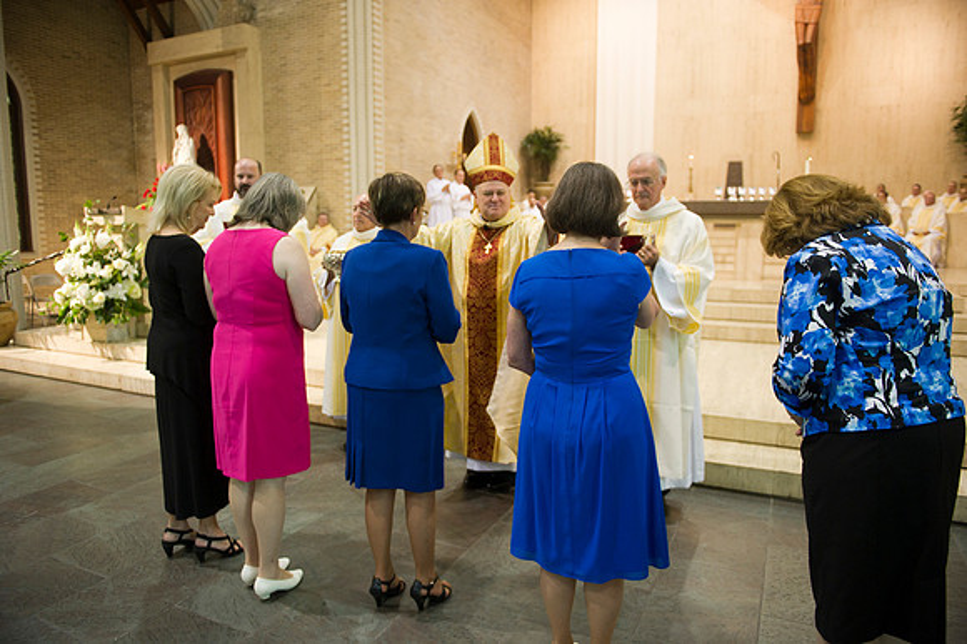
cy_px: 322
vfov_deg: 53.1
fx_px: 644
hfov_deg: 73.8
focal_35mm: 24
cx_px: 484
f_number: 2.8
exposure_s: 1/100
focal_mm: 24
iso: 2000
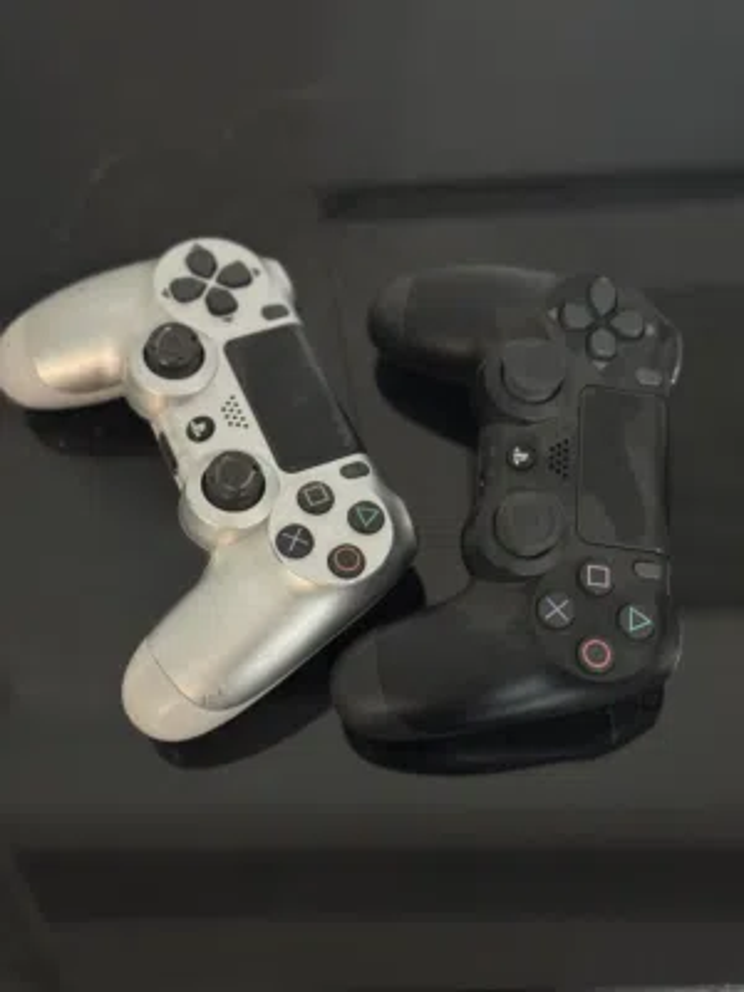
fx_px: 1376
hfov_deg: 30.3
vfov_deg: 39.7
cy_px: 496
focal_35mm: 48
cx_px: 372
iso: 800
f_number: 1.78
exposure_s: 1/24
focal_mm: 6.76
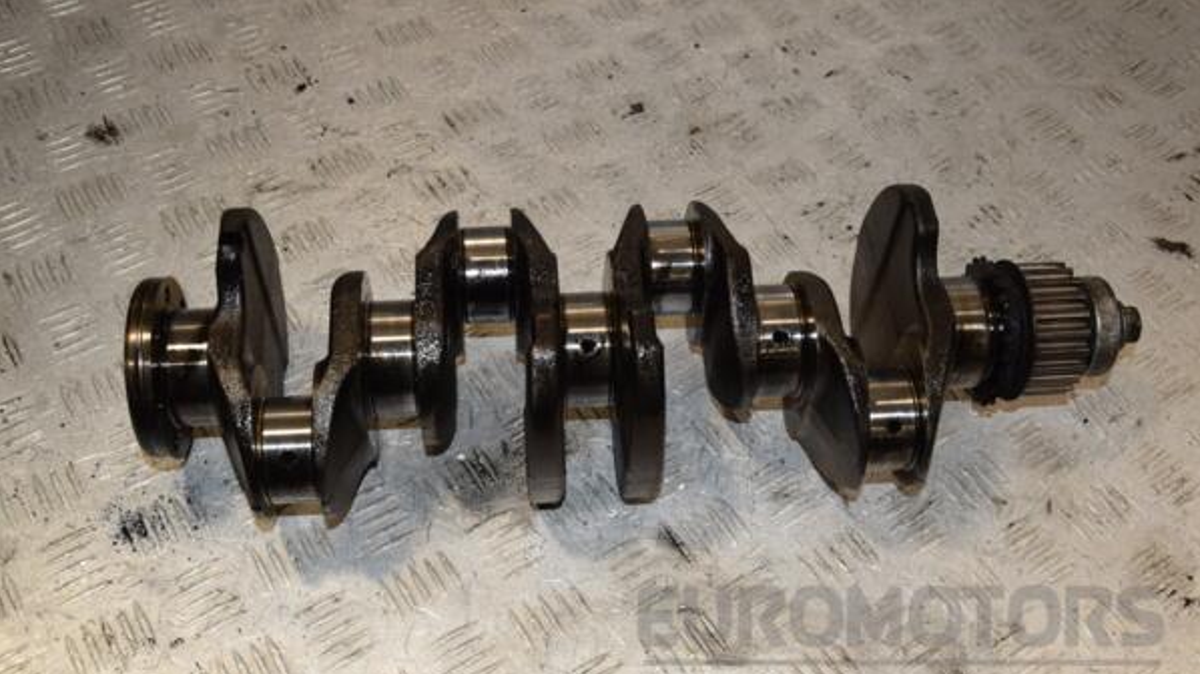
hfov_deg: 49.4
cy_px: 349
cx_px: 600
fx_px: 1304
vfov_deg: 29.0
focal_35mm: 41
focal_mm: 26
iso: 800
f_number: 10
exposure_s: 1/200
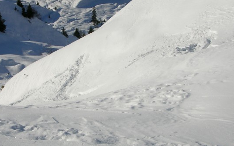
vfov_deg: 18.3
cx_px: 79
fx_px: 453
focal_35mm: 71
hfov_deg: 28.8
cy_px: 79
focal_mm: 8.9
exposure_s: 1/334
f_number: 8
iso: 50
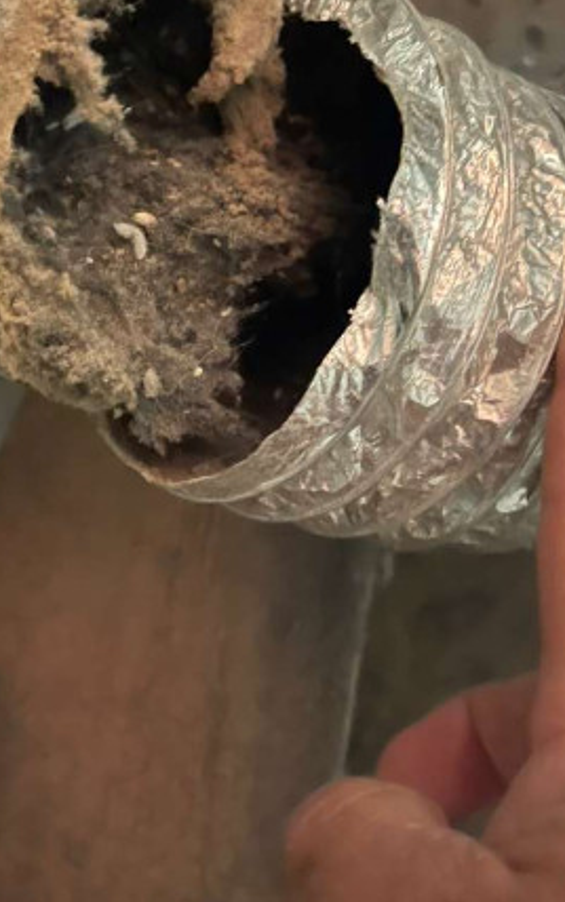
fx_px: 1968
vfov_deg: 25.7
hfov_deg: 16.3
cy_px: 328
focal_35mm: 80
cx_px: 184
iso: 20
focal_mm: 6.6
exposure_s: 1/23
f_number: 2.8
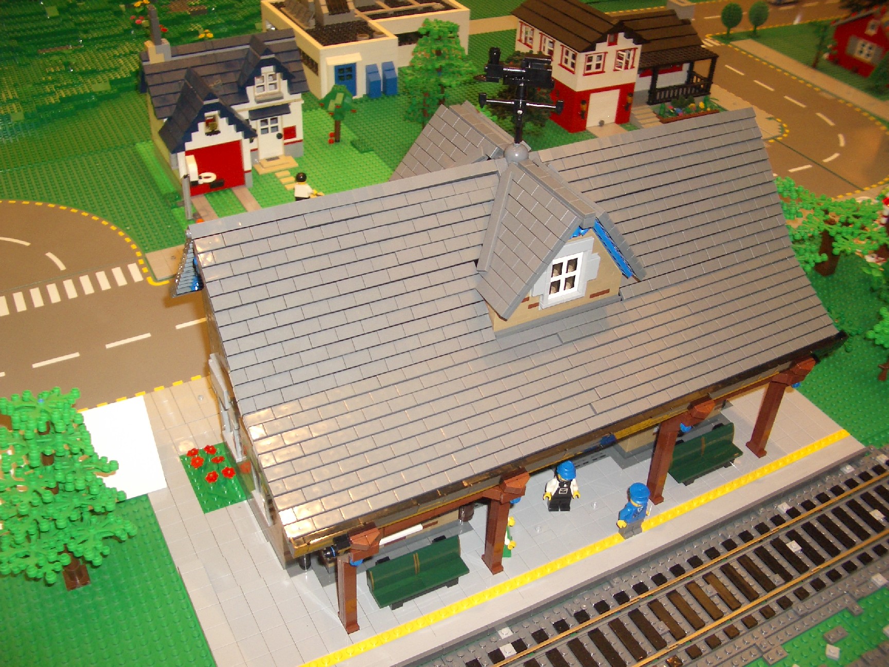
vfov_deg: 40.7
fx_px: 899
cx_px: 444
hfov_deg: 52.6
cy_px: 334
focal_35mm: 35
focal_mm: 5.8
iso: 100
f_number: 2.6
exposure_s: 1/60
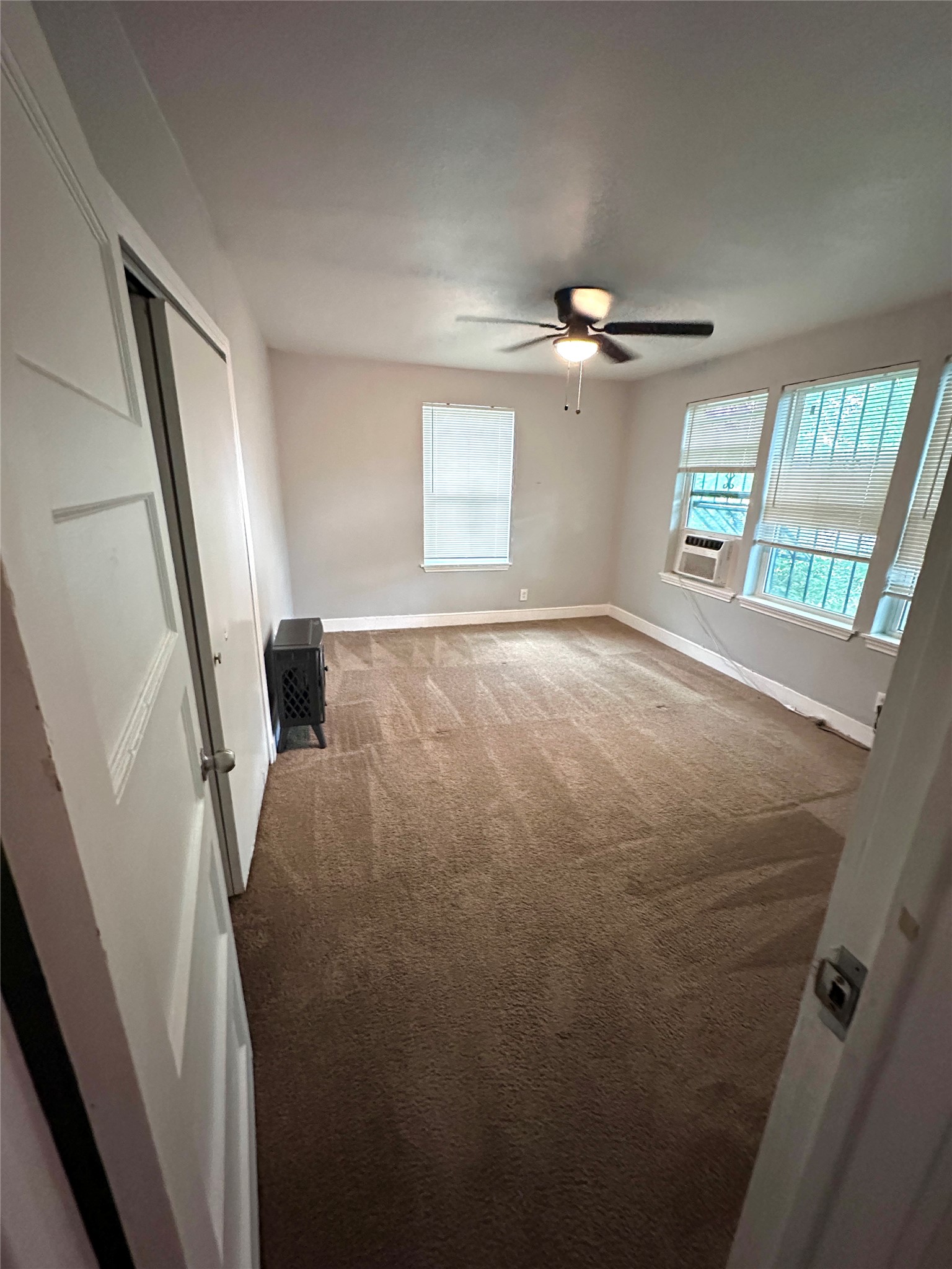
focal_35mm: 14
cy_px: 634
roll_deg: -2.0
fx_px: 513
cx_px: 476
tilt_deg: -16.7
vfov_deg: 102.1
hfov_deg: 85.7
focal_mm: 2.22
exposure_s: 1/60
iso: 1000
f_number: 2.2
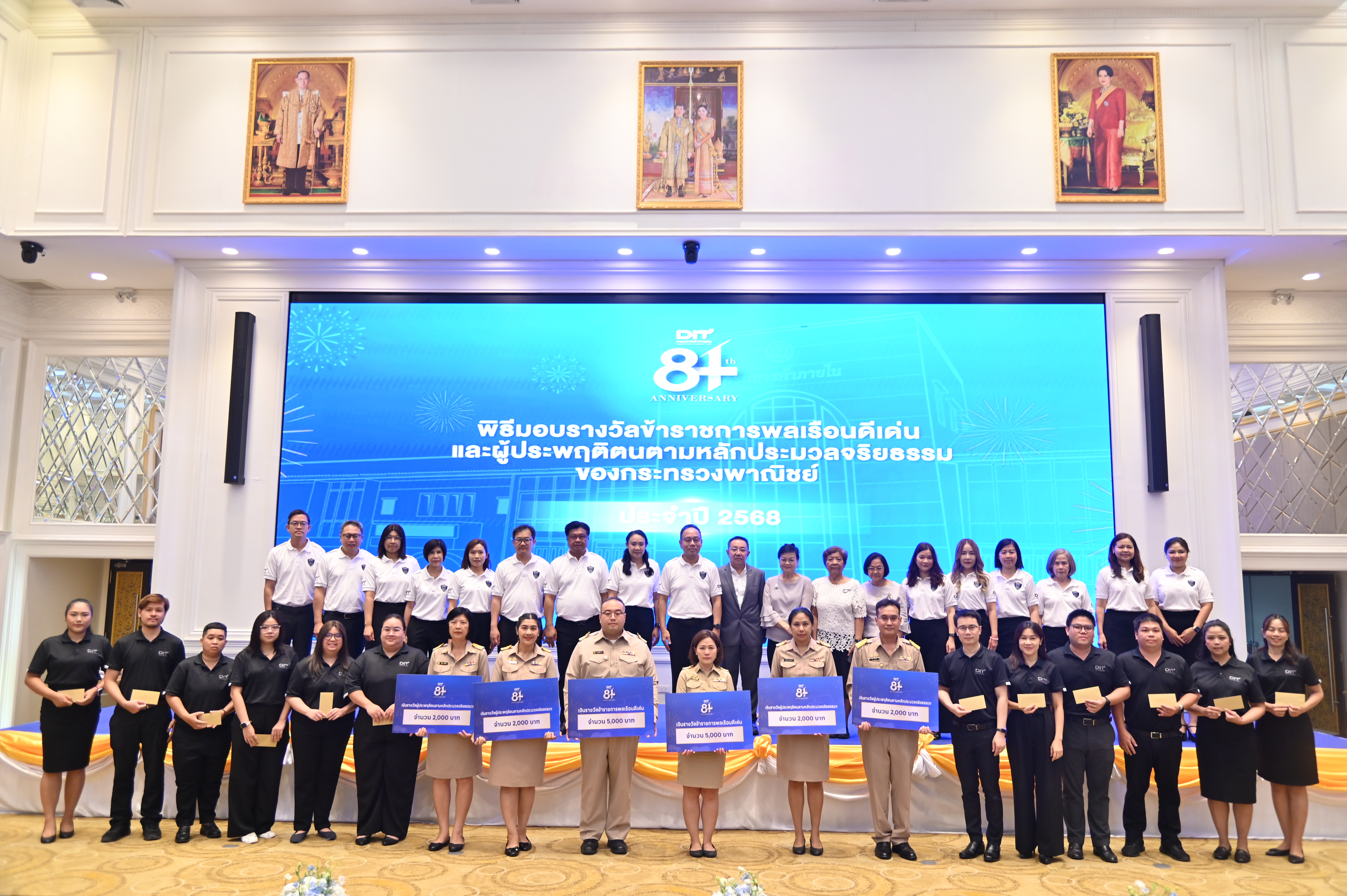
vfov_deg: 53.1
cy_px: 448
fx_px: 897
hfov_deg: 73.8
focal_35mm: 24
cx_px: 674
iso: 1100
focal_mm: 24
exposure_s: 1/80
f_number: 4
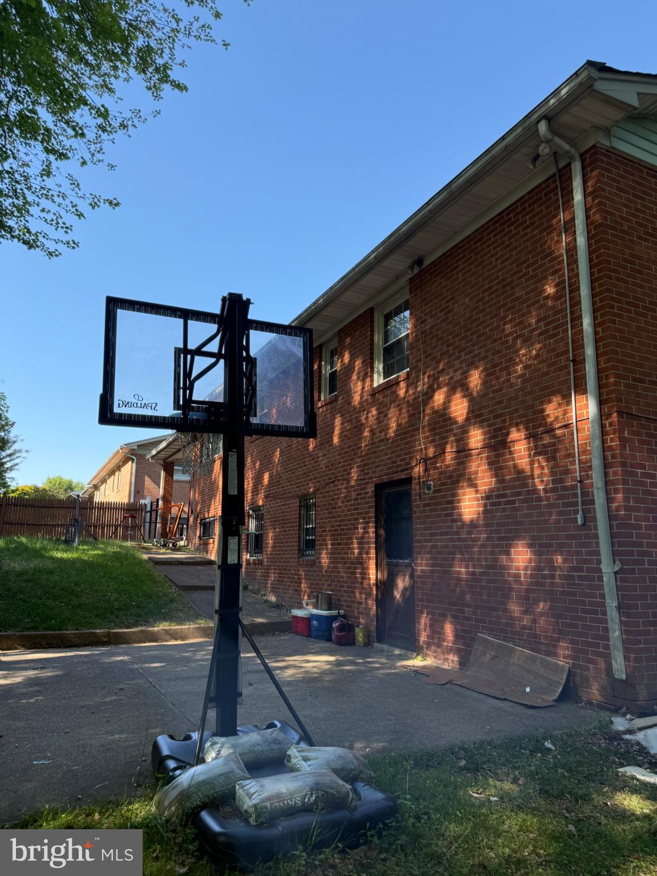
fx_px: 607
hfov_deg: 56.8
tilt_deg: +13.6
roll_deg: +0.2
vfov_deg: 71.6
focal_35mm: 24
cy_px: 438
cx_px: 328
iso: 80
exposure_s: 1/1174
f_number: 1.78
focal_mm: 6.76
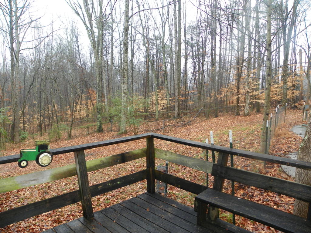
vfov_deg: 53.1
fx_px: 234
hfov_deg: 67.3
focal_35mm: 26
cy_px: 116
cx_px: 156
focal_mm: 4.6
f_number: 2.8
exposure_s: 1/60
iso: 64
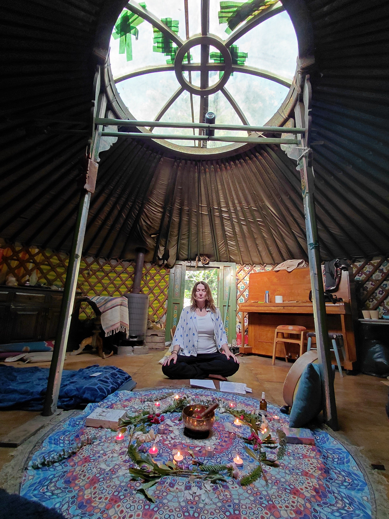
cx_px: 194
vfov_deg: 94.5
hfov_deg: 78.1
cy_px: 260
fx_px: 240
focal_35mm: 16
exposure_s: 1/60
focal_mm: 1.64
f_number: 2.2
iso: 250
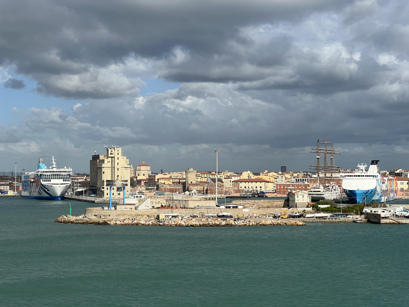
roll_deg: -0.1
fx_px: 910
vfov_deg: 19.1
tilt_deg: +2.1
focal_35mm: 77
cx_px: 204
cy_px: 154
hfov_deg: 25.3
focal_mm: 9
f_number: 2.8
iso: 32
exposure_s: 1/1393
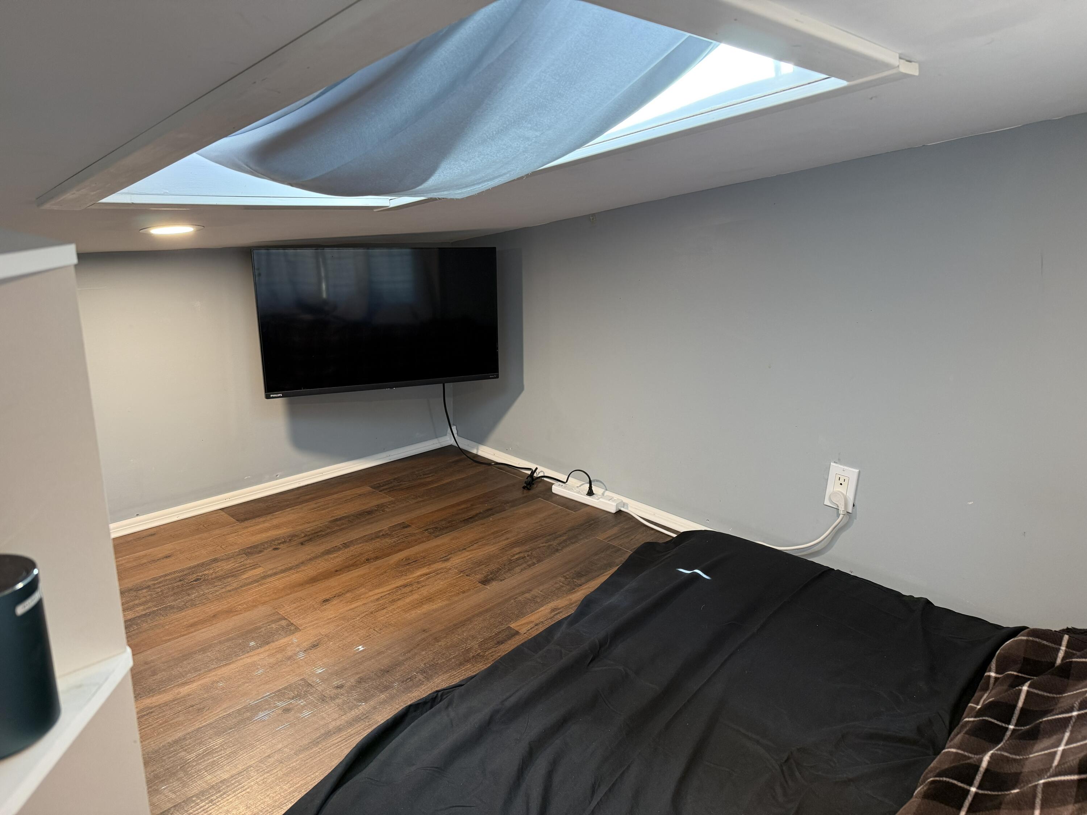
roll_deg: -3.1
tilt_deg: -17.4
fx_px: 754
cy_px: 408
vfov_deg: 56.8
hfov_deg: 71.6
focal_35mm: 24
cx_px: 544
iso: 200
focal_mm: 6.76
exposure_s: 1/60
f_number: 1.78
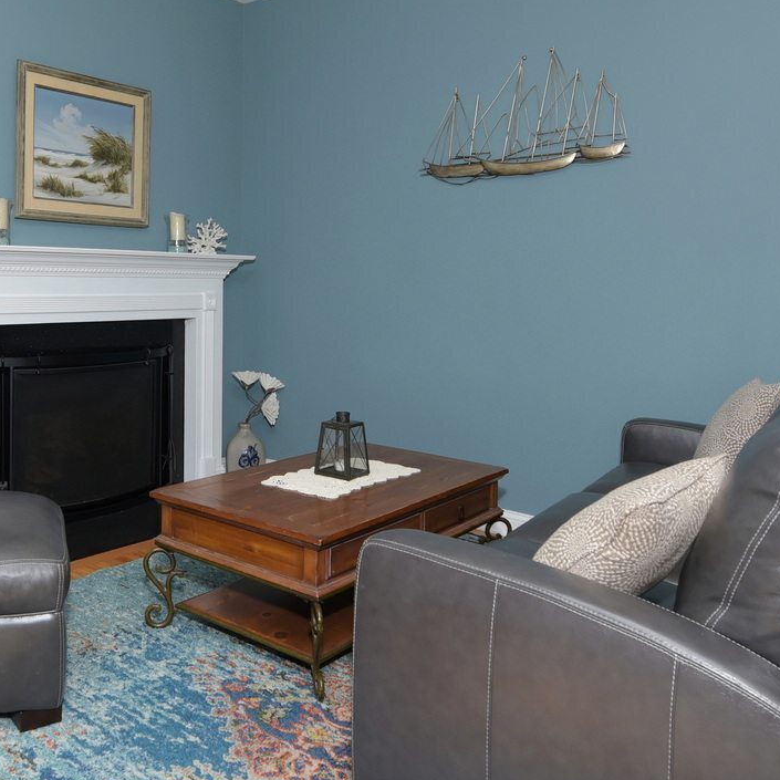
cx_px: 174
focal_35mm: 27
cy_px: 426
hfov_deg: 55.5
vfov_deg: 59.0
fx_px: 688
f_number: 8
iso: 400
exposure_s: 1/125
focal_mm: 14
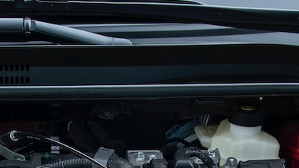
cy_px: 300
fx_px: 935
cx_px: -17
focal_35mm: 118
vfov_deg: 9.8
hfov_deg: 17.6
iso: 64
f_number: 7.1
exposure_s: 1/3
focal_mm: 28
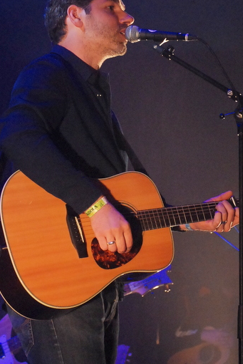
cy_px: 210
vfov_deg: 15.6
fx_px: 1325
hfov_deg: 10.5
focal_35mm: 131
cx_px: 147
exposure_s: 1/250
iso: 1600
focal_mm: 62
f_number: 5
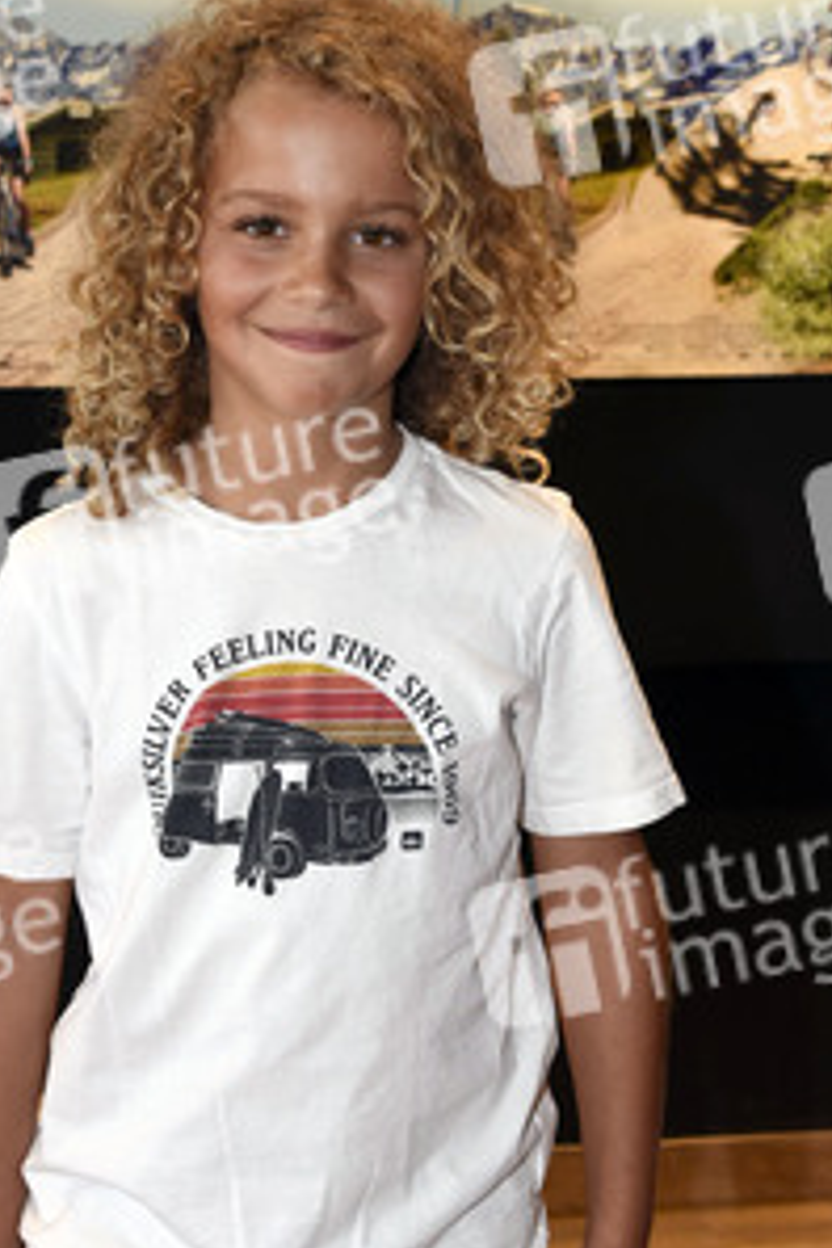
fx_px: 2426
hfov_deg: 19.4
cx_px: 303
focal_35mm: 70
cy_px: 719
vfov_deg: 28.8
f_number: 6.3
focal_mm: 52
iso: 1250
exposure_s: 1/100
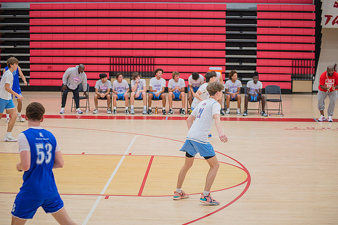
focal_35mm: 75
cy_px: 112
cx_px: 169
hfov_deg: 27.0
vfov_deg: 18.2
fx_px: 704
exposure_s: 1/250
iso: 1000
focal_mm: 75
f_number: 4.5
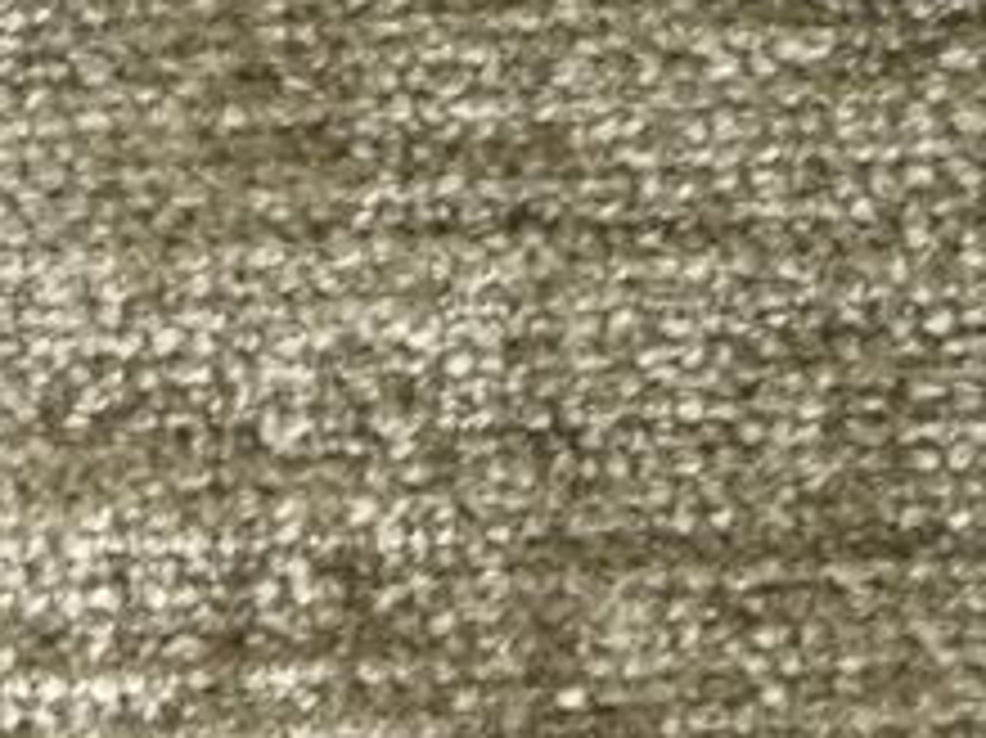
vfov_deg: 6.7
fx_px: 6121
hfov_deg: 9.2
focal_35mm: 215
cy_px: 1350
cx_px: 108
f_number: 3.9
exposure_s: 1/30
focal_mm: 8.3
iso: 200
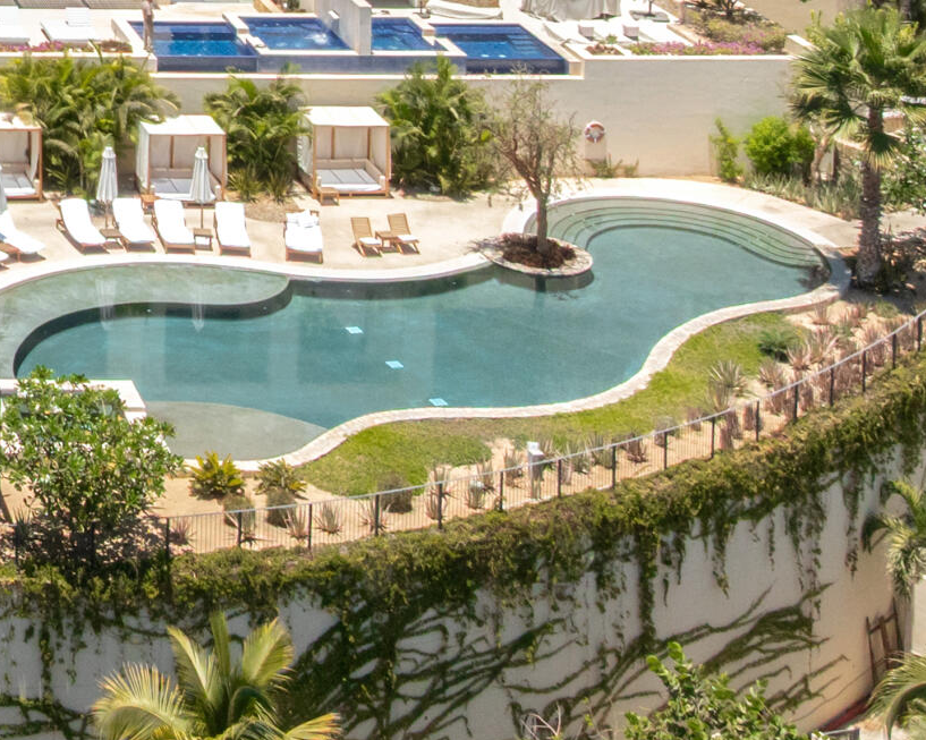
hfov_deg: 18.8
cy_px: -323
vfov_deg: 16.5
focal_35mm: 86
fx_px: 2356
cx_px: -571
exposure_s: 1/80
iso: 100
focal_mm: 12.29
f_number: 7.1
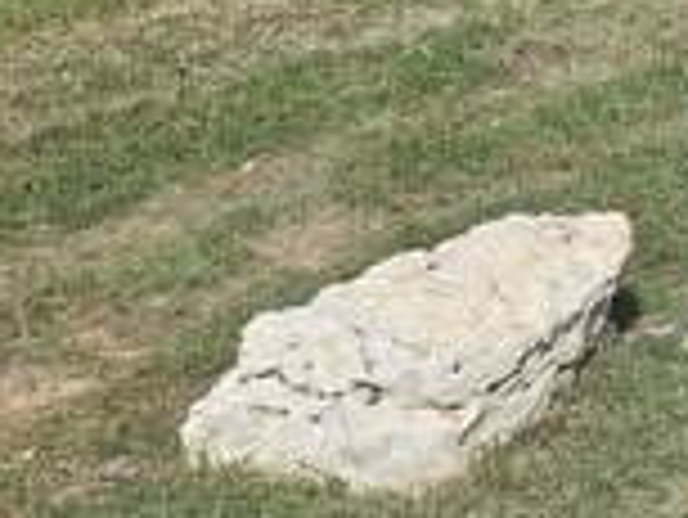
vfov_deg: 13.2
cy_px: -527
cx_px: 967
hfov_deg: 18.5
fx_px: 1910
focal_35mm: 96
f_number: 1.8
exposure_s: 1/3988
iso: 25
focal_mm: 5.4
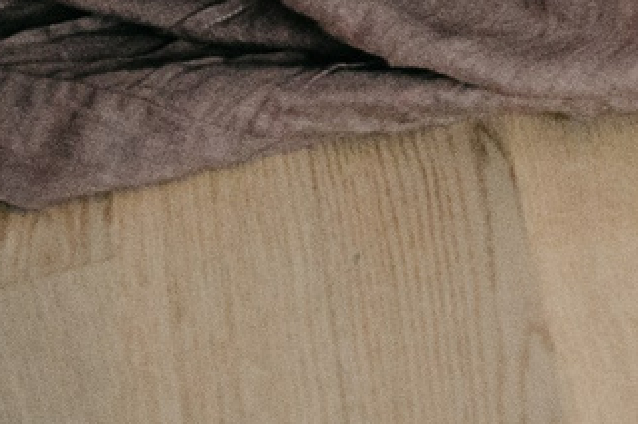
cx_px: 1724
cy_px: -976
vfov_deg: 6.3
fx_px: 3433
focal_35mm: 194
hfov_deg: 9.1
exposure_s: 1/320
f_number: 3.2
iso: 1250
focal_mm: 24
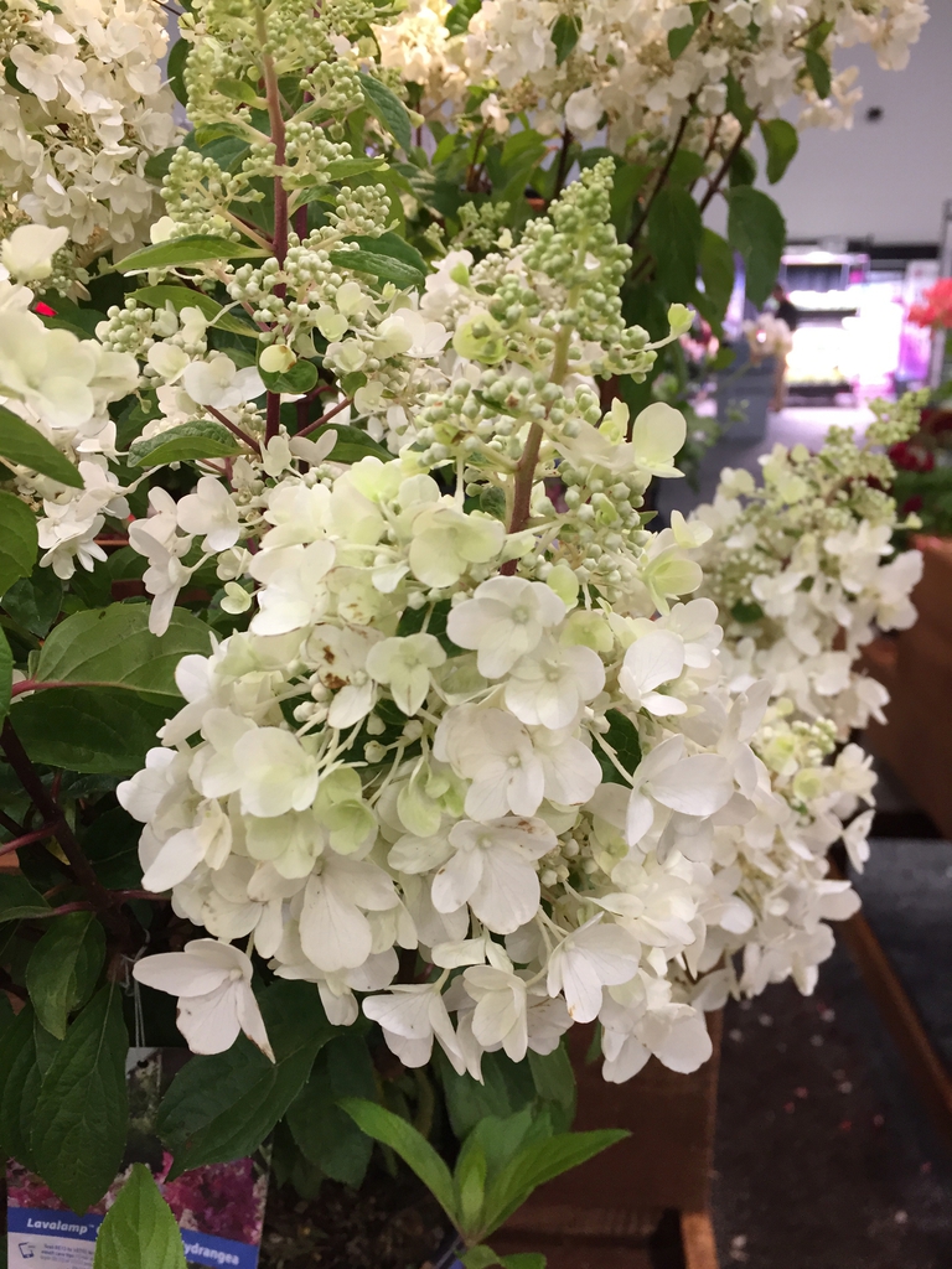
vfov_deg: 61.7
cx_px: 476
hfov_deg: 48.2
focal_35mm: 29
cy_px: 634
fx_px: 1063
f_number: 2.2
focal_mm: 4.15
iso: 40
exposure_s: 1/30
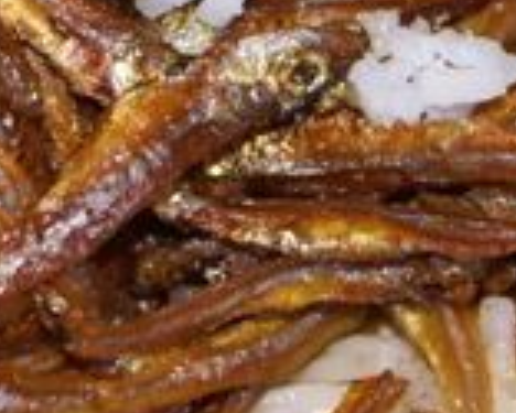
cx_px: 187
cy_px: -51
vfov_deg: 6.0
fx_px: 3958
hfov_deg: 7.5
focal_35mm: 259
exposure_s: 1/125
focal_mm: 60
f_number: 6.3
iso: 400
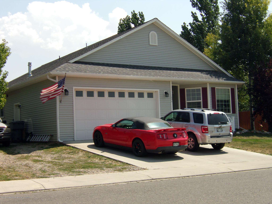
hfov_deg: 36.2
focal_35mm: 53
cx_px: 136
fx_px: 416
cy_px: 102
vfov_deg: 27.5
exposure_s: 1/50
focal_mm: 9.4
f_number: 15
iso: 80
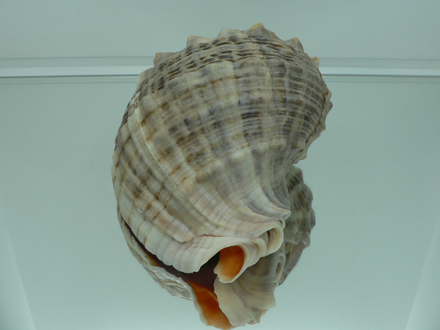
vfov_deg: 36.8
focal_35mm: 39
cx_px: 222
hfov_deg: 47.9
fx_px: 496
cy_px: 149
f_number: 2.8
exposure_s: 1/60
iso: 80
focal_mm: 4.6
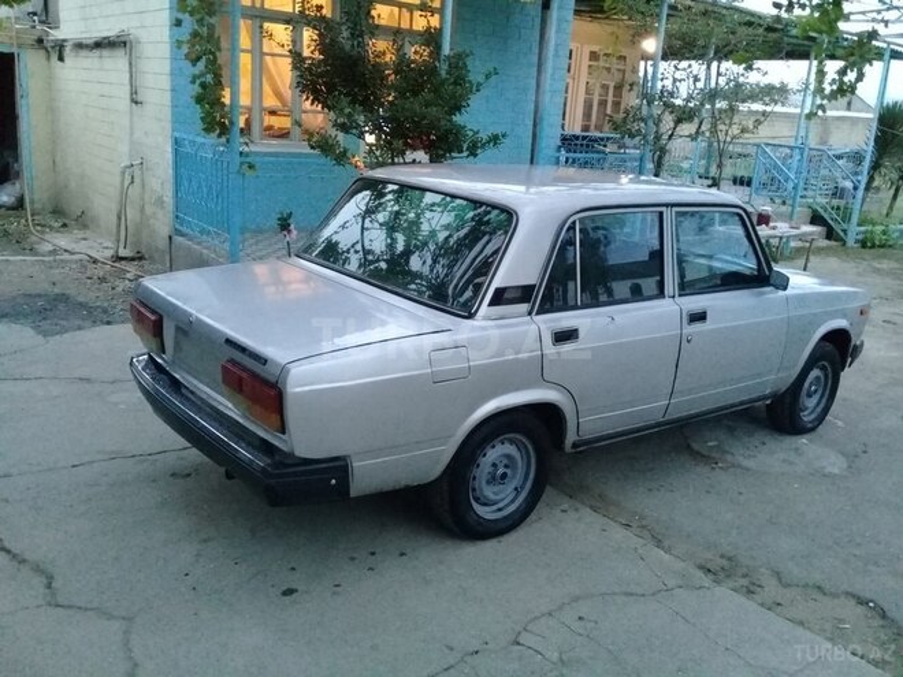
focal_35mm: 31
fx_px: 809
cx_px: 452
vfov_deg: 45.4
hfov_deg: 58.4
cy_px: 338
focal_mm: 3.3
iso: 500
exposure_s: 1/17
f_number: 2.2
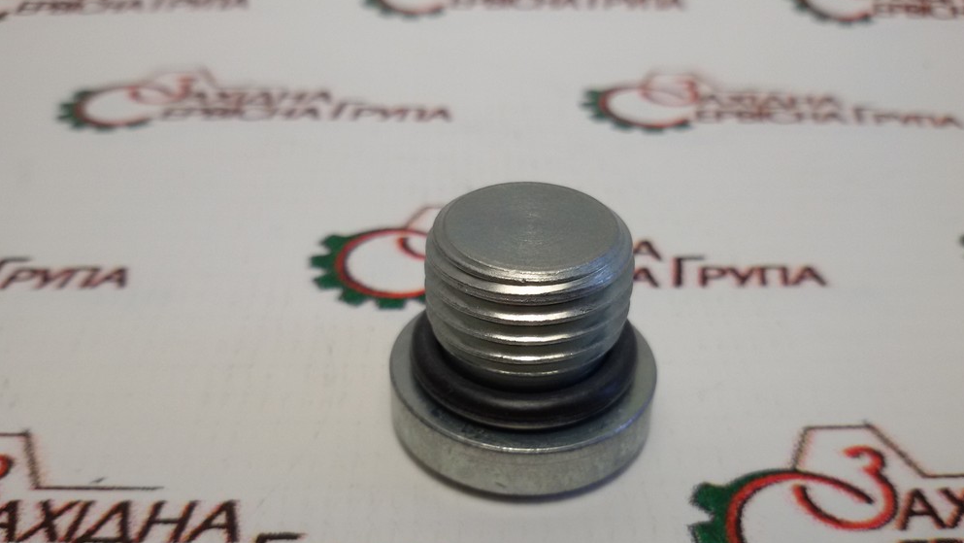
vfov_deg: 34.5
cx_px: 484
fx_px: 869
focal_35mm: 34
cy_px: 342
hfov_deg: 58.0
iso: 64
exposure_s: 1/100
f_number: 2.4
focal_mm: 2.93
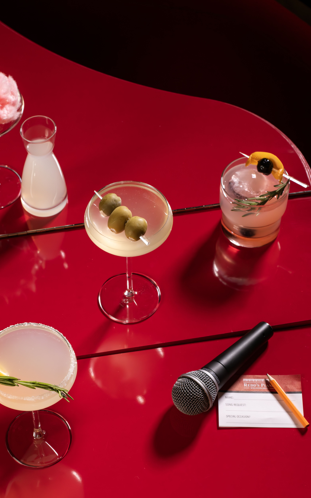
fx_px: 1044
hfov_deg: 16.9
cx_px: 92
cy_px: 357
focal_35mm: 77
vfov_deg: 26.5
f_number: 8
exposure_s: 1/320
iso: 1600
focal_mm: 50
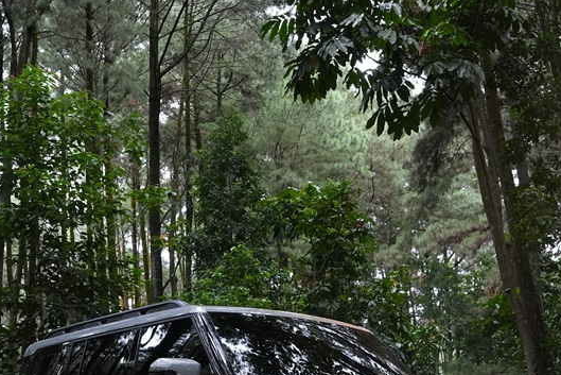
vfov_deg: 19.8
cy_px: 312
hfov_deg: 29.6
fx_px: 1060
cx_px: 309
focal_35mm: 68
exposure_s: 1/125
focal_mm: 30
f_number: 5.6
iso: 2500
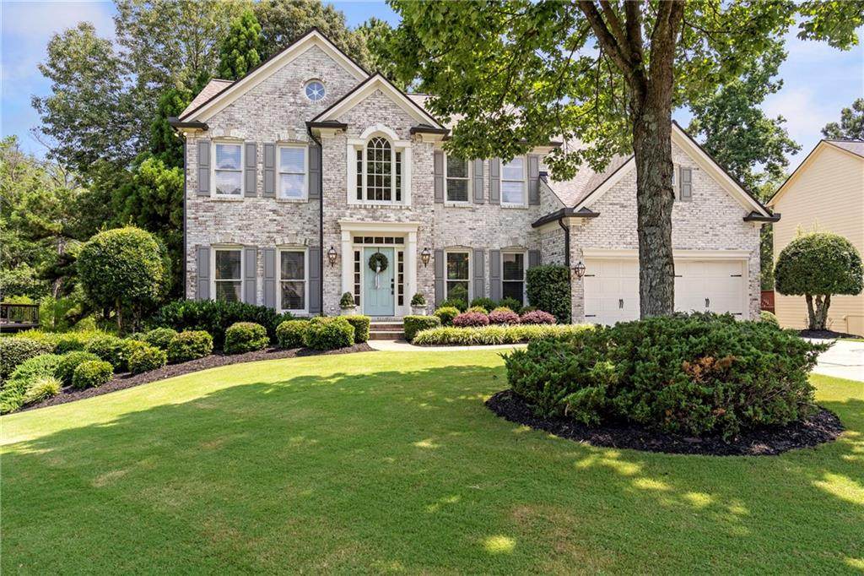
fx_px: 504
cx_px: 432
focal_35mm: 21
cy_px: 288
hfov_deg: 81.2
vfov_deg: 59.5
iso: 640
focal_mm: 21
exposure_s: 1/400
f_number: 8
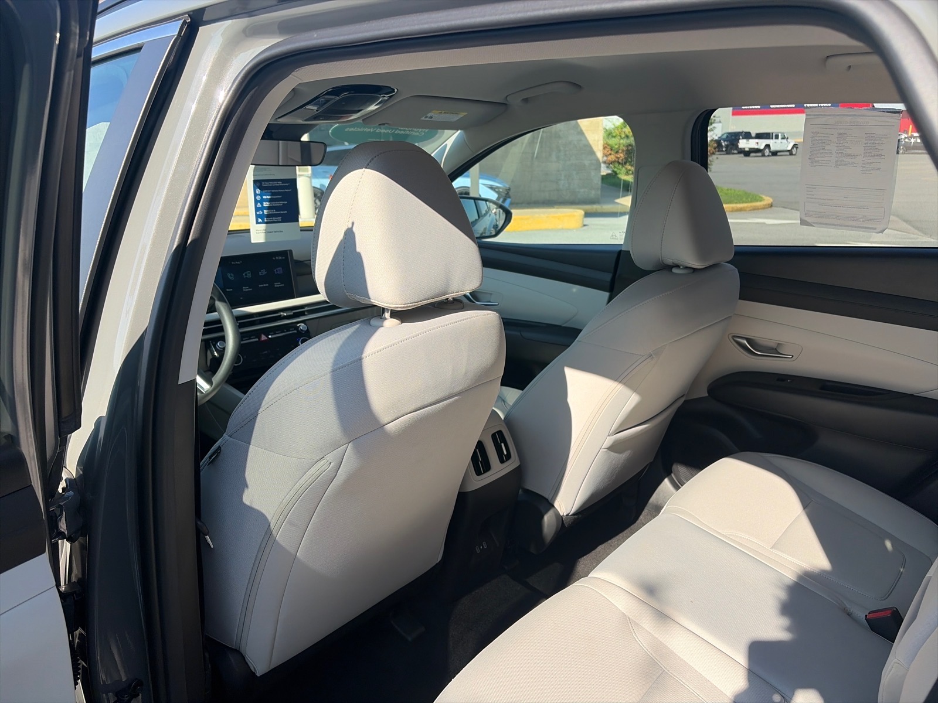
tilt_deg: -16.8
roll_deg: +2.2
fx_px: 705
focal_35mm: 26
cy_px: 352
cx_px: 469
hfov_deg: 67.3
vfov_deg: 53.1
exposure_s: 1/1048
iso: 50
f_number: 1.6
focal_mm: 5.96
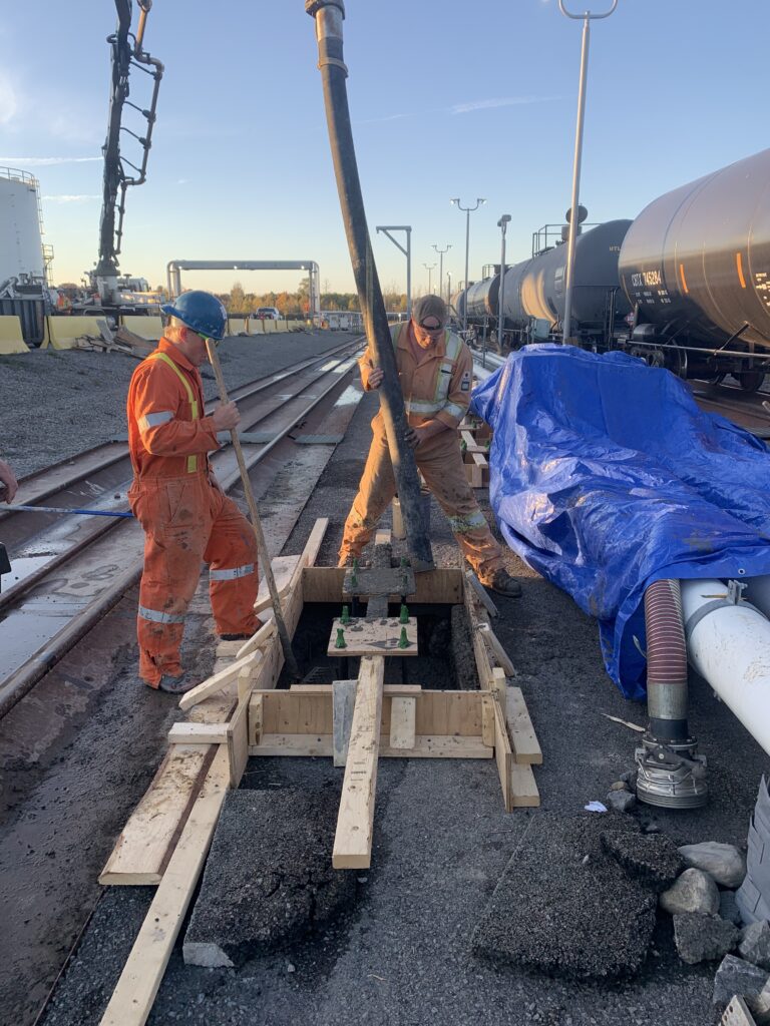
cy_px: 513
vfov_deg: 67.3
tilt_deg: -12.5
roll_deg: +0.4
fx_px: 771
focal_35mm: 26
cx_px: 385
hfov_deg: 53.1
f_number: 1.8
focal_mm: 4.25
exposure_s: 1/359
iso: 25
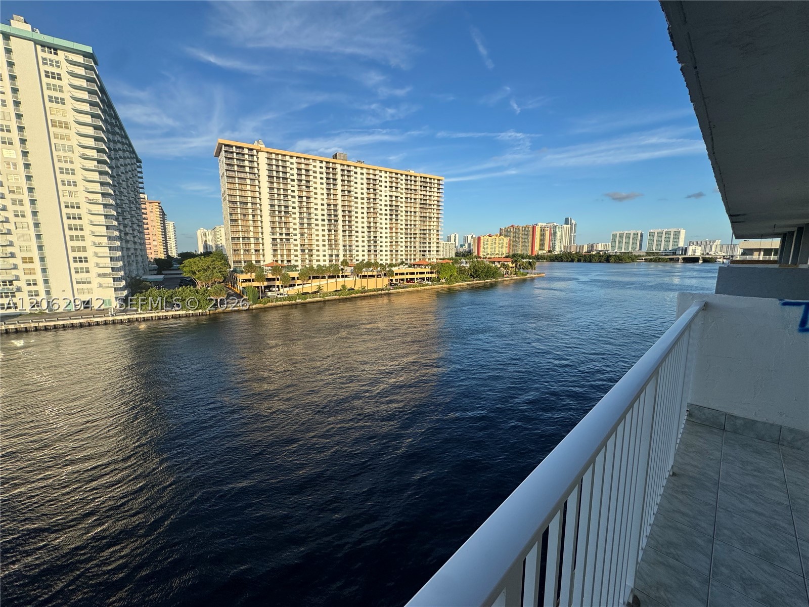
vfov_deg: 85.7
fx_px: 327
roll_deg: +0.1
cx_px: 404
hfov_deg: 102.1
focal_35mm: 14
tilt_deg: -9.4
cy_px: 304
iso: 50
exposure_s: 1/1299
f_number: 2.2
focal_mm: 2.22
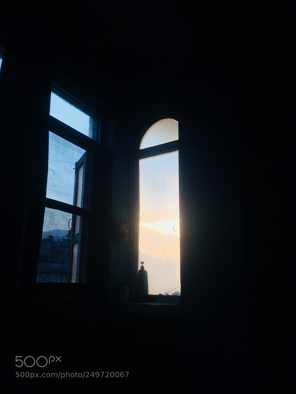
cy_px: 197
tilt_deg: +15.5
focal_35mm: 29
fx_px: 331
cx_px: 148
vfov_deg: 61.7
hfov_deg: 48.2
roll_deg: -0.8
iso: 25
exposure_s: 1/1570
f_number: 2.2
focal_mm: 4.15
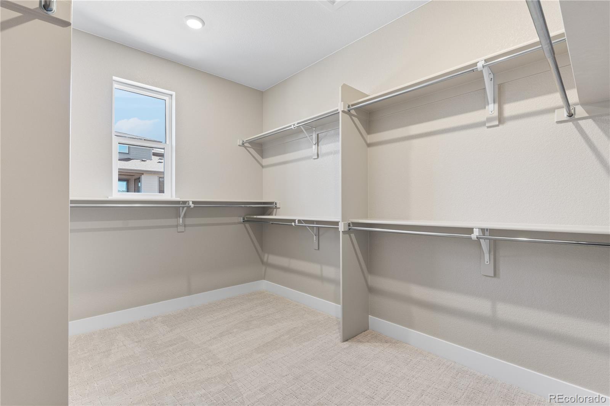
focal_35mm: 16
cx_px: 305
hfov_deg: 96.7
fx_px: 271
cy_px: 203
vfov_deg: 73.7
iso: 400
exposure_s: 1/8
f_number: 8
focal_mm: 16
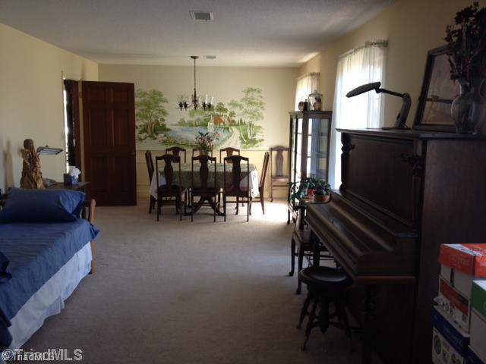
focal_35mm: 35
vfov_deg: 40.7
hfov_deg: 52.6
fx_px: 491
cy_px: 182
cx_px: 243
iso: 50
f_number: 2.4
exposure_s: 1/20
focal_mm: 4.28
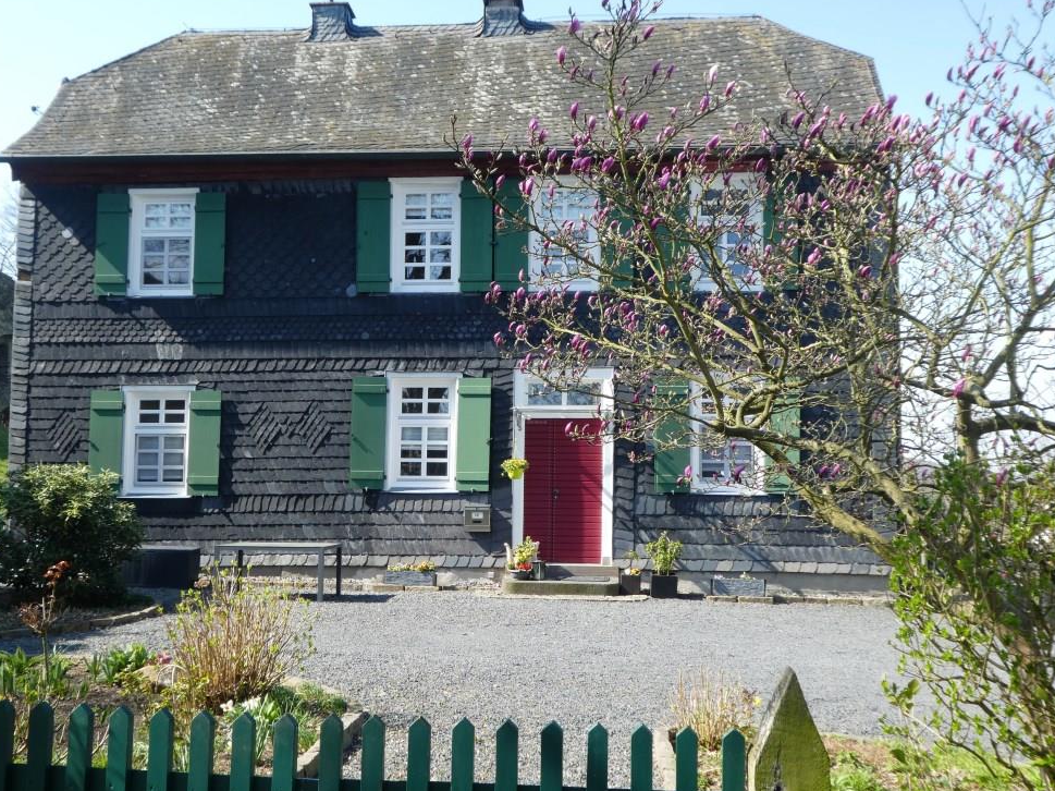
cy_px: 386
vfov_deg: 38.6
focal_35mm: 37
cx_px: 508
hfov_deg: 50.1
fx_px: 1127
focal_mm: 6.3
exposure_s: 1/200
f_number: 3.7
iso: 80
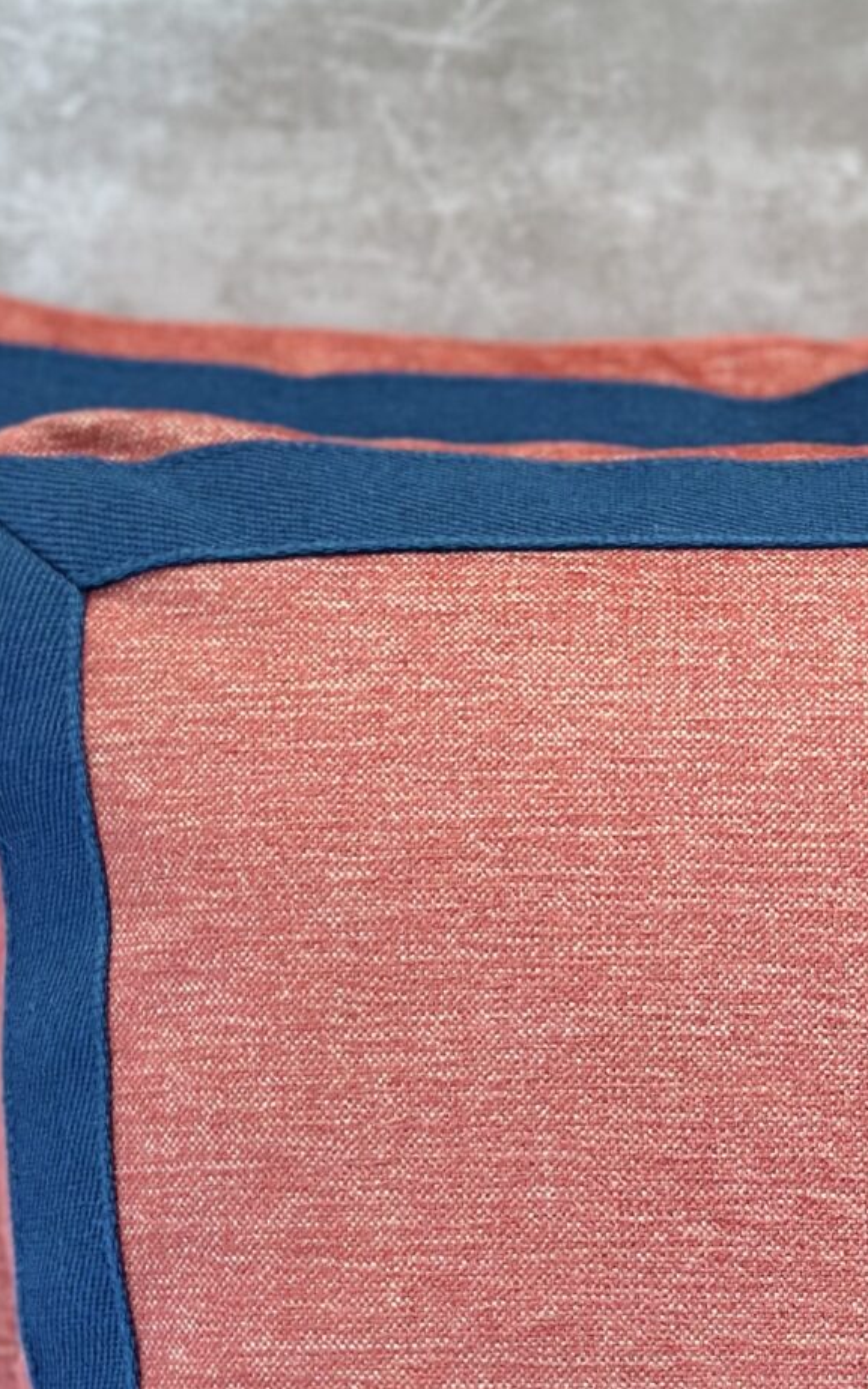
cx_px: 1103
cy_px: 1509
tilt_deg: -17.1
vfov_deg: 14.5
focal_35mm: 141
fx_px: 5340
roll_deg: +2.3
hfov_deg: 9.2
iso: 100
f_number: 1.78
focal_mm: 6.86
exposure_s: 1/120
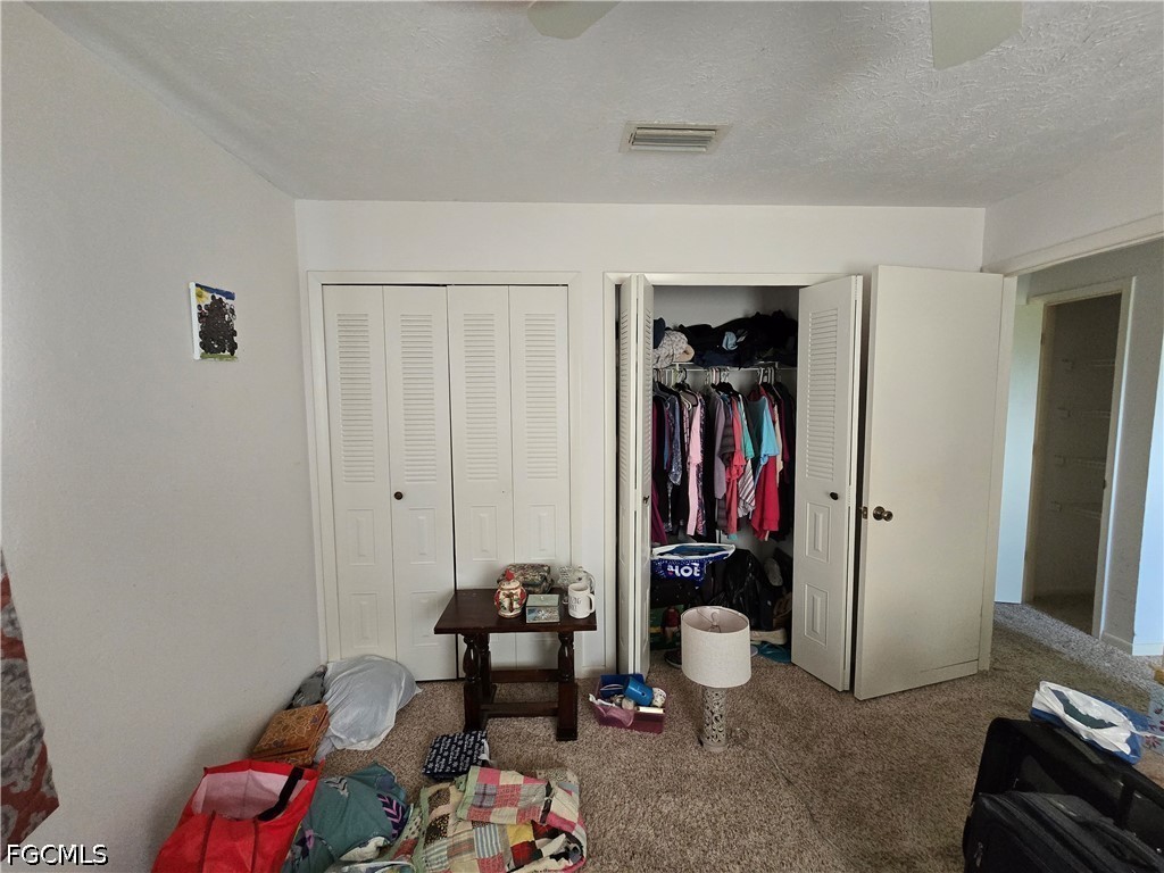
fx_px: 437
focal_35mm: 13
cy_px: 436
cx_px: 582
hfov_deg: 106.2
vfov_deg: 89.9
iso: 640
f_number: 2.2
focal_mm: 2.2
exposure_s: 1/60
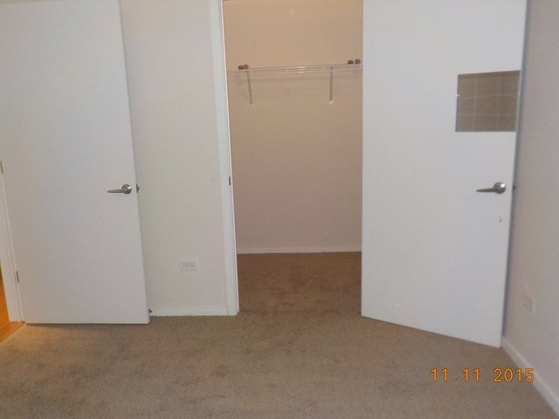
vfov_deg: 46.8
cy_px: 210
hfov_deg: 60.0
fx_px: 484
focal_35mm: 30
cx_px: 280
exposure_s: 1/30
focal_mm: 4.1
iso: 200
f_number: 3.3
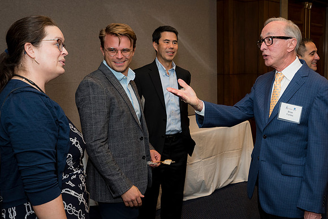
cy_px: 110
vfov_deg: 45.0
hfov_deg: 63.6
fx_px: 264
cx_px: 164
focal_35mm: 29
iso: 800
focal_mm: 29
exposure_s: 1/125
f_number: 5
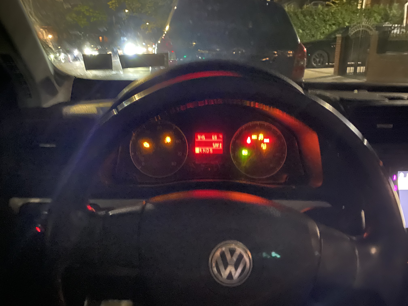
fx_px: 306
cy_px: 153
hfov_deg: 67.3
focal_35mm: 26
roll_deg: +1.6
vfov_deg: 53.1
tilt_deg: -18.7
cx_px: 204
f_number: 1.8
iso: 1600
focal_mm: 4.25
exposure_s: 1/4
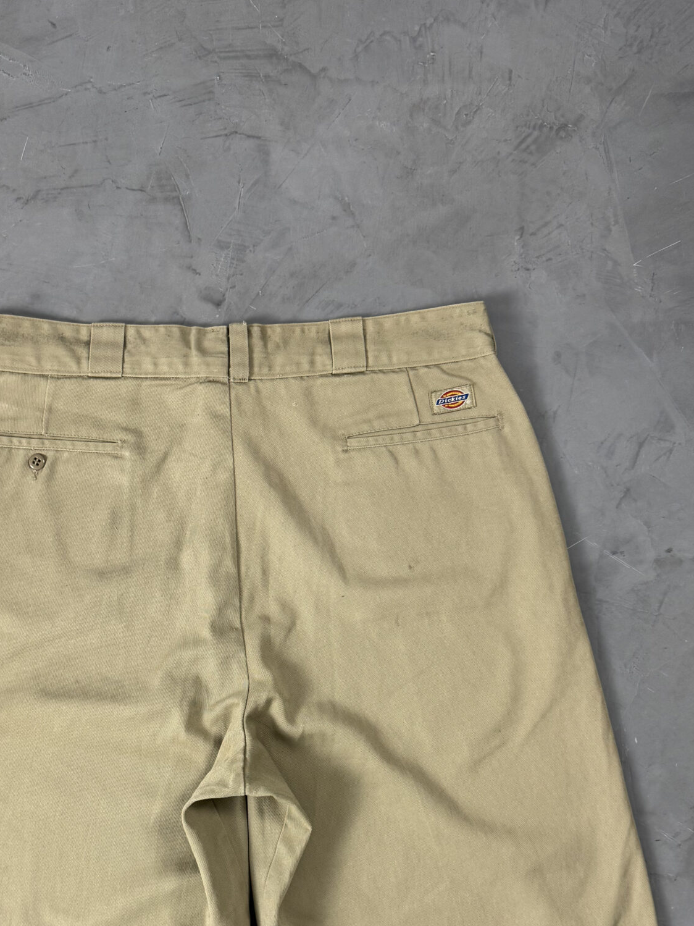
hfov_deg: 34.9
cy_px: 678
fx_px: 1096
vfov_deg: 44.5
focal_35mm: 41
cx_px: 244
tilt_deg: -87.0
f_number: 1.78
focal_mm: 6.76
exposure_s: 1/60
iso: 100
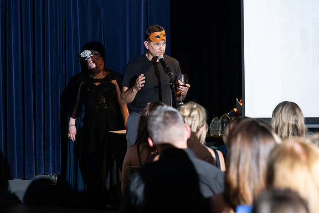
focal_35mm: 151
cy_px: 106
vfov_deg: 9.1
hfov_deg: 13.6
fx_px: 1338
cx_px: 160
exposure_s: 1/200
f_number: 5
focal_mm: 150
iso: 2500
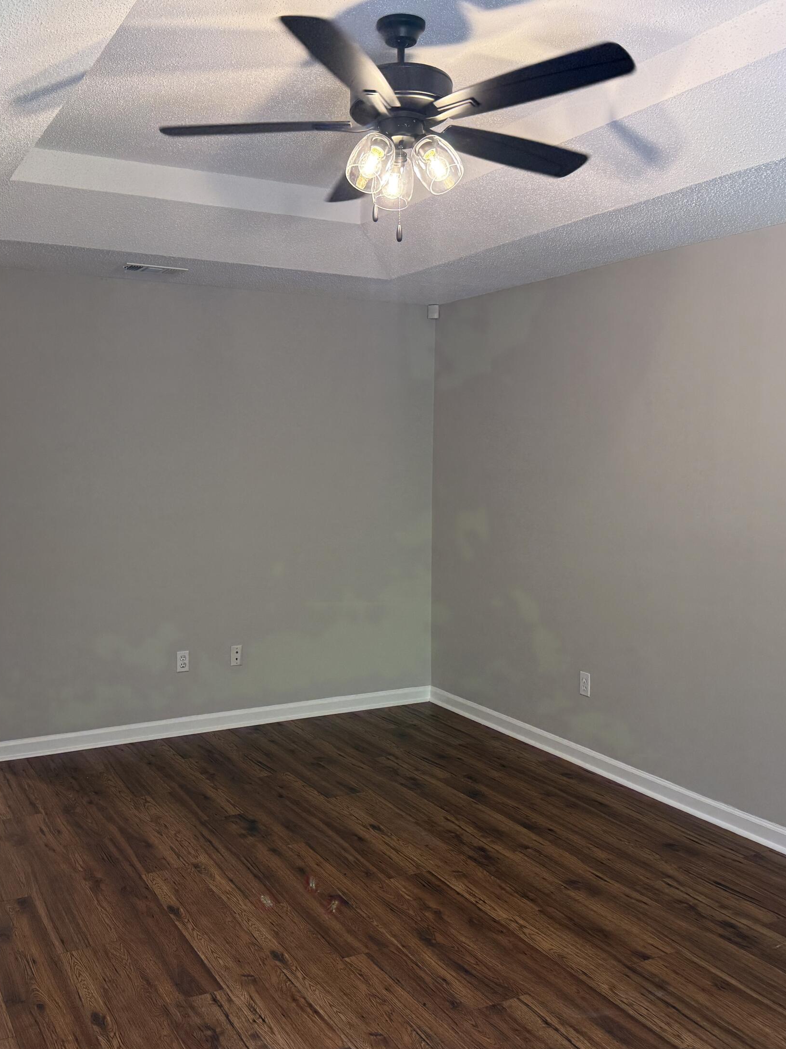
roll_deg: -0.2
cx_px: 345
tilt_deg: -5.0
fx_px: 999
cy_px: 525
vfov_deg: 55.4
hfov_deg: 42.9
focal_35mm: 33
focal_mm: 6.76
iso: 250
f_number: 1.78
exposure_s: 1/120
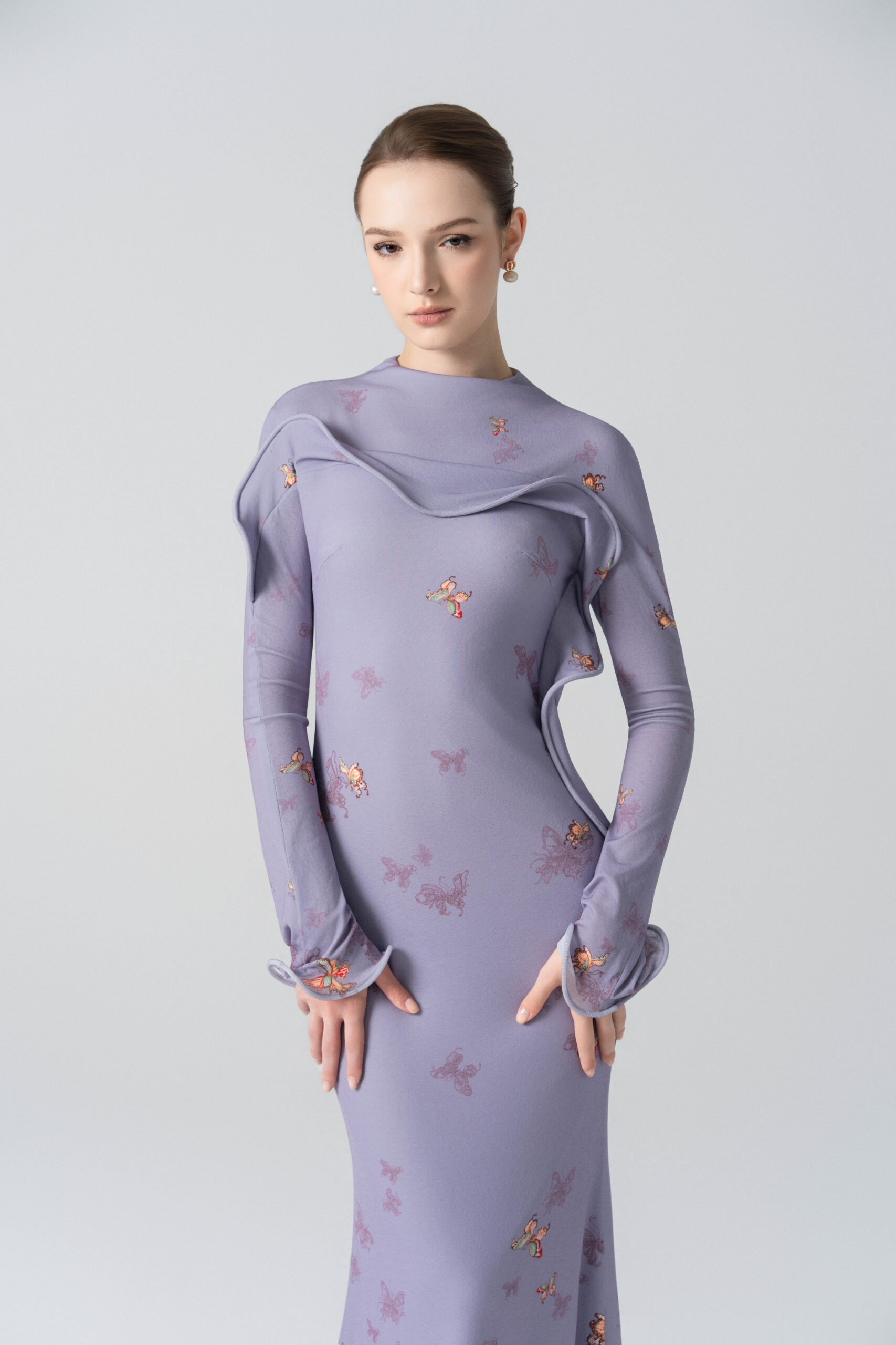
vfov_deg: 36.2
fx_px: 2053
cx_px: 448
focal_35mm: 55
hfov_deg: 24.6
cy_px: 672
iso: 160
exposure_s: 1/160
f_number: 7.1
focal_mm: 55
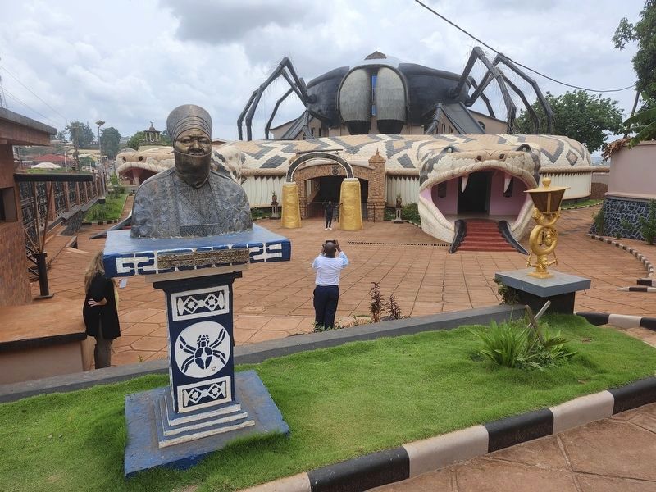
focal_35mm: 23
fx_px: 436
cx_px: 328
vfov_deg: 58.9
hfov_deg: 73.9
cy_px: 246
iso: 25
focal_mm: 5.54
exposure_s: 1/1328
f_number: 1.8
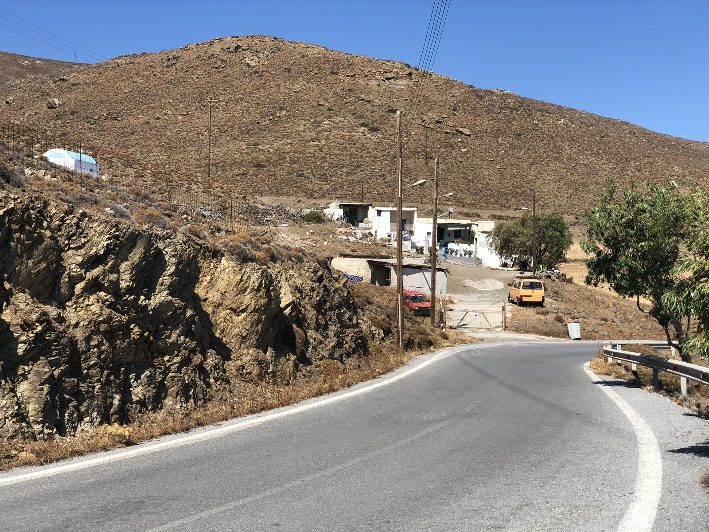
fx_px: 1065
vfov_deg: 28.0
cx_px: 354
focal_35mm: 52
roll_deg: +0.3
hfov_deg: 36.8
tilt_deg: +1.7
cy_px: 266
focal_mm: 6
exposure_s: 1/1116
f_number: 2.4
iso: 16
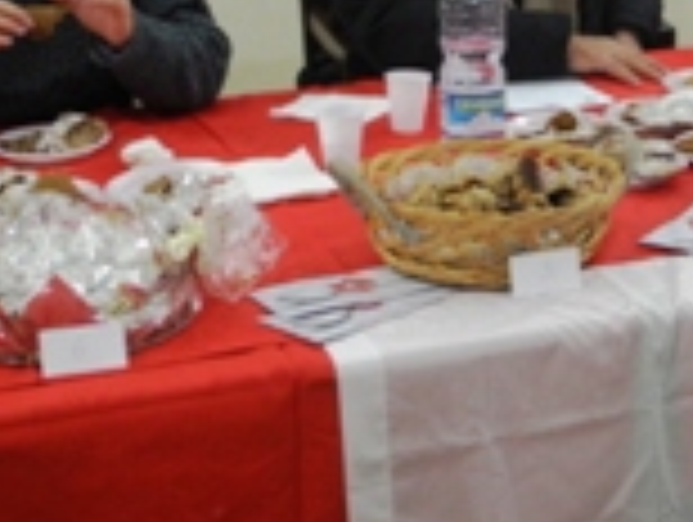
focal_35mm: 93
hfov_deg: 20.4
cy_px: 32
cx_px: 684
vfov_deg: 15.7
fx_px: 1865
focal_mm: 6.8
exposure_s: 1/11.8
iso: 400
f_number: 2.8
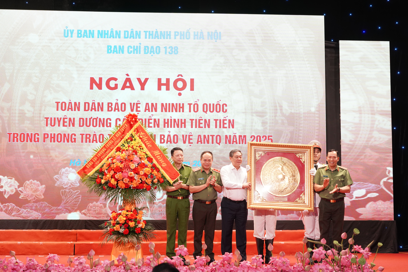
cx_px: 204
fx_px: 657
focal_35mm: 58
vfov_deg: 23.4
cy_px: 136
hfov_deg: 34.5
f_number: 5.6
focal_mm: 58
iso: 2500
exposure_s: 1/125
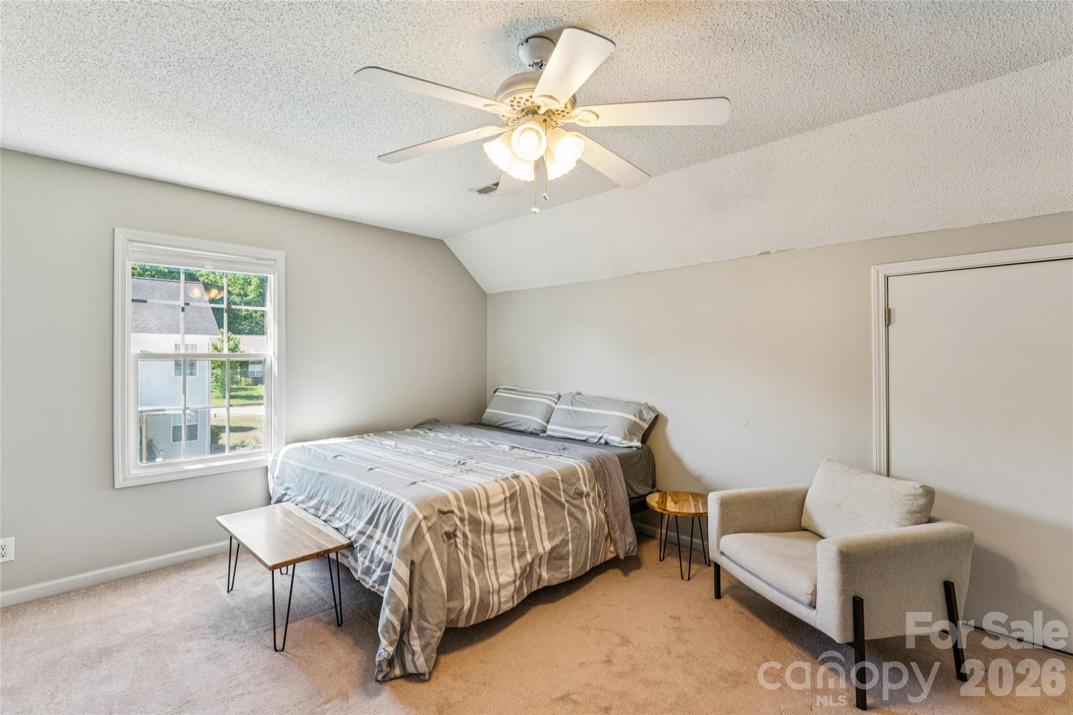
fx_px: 477
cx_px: 536
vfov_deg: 73.7
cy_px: 358
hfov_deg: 96.7
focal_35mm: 16
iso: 400
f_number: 13
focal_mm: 16
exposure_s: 1/8
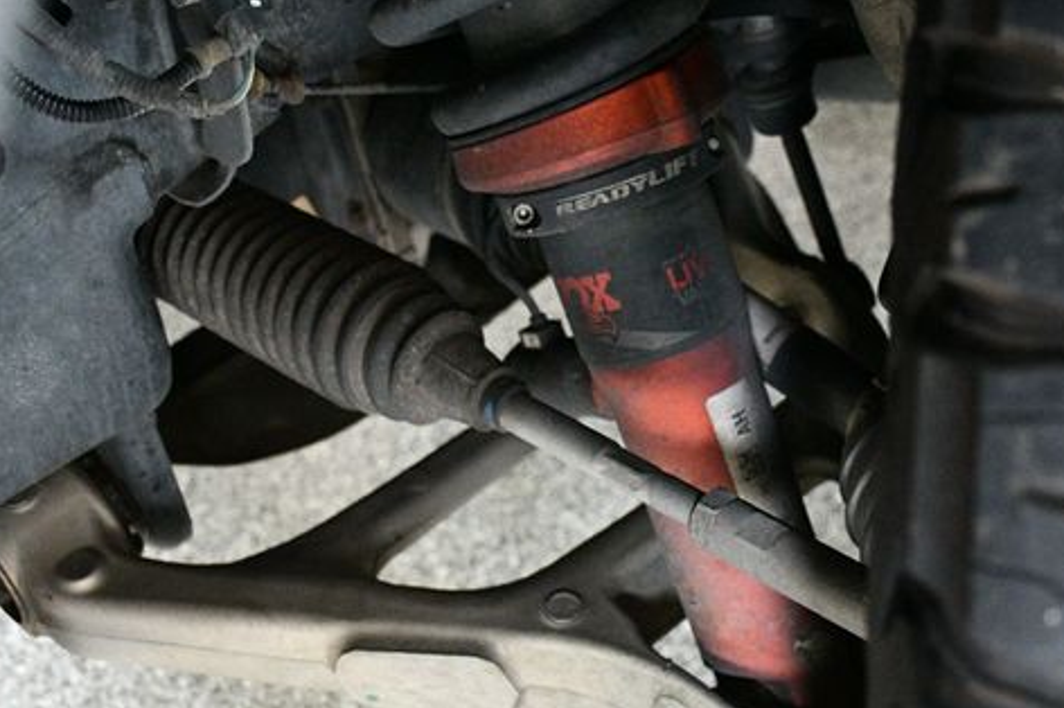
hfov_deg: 32.7
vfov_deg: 22.2
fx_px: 1802
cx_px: 665
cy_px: 363
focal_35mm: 61
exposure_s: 1/60
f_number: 4
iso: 6400
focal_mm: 30
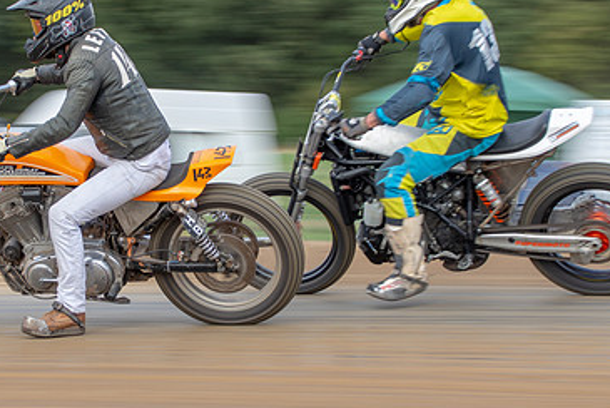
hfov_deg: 11.9
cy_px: 118
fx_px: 2917
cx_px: 170
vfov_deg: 8.0
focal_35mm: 172
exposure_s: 1/100
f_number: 8
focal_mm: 66
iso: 100
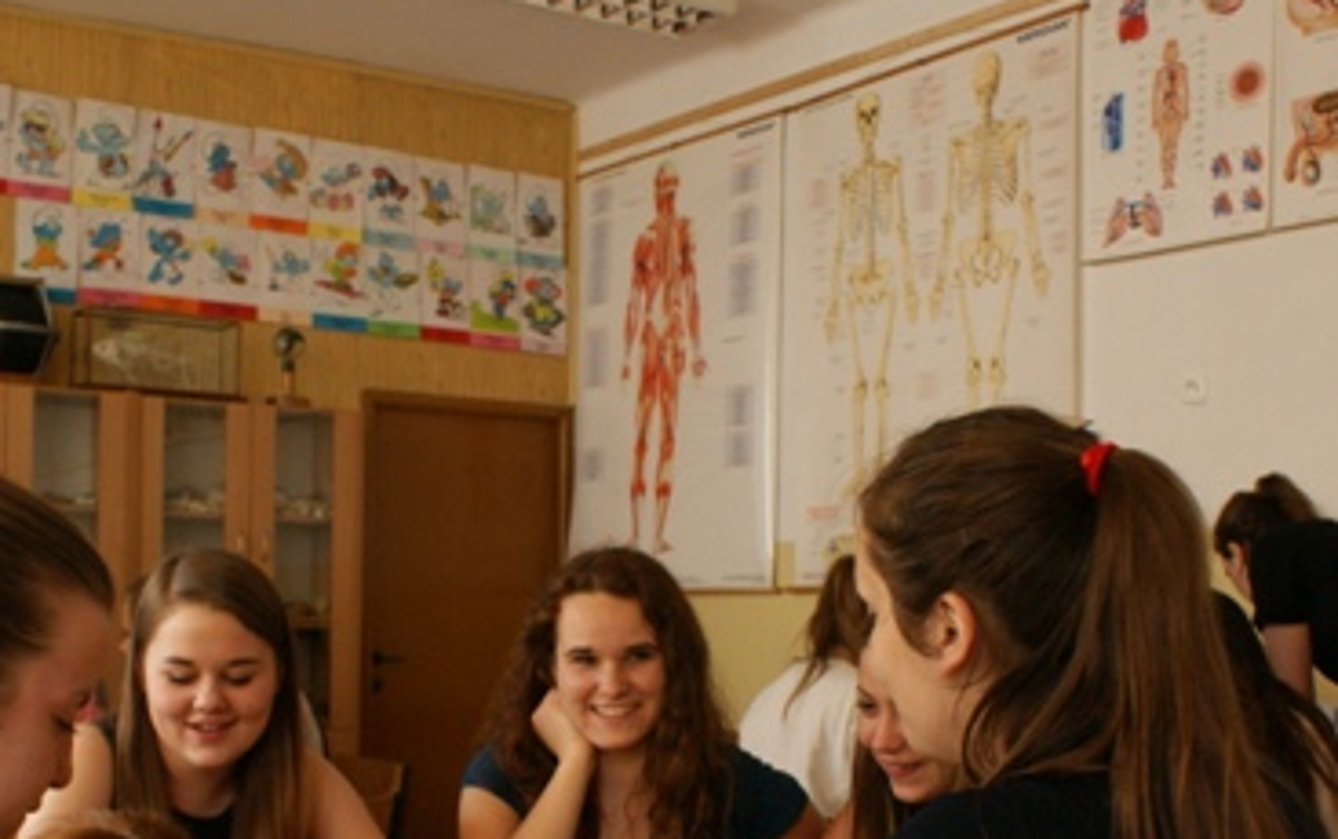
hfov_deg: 41.7
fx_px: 1752
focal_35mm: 48
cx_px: 572
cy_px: 726
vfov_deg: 26.2
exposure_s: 1/60
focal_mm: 18
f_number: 5.6
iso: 400
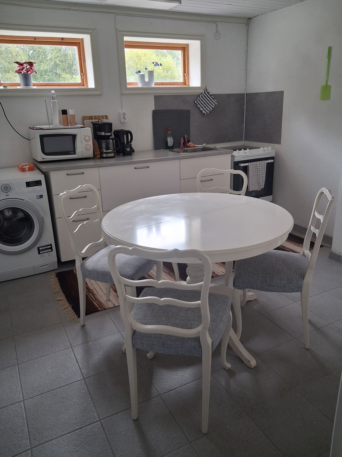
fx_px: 356
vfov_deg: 65.3
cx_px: 171
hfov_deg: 51.4
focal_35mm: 27
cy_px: 228
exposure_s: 1/50
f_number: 1.8
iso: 250
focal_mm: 4
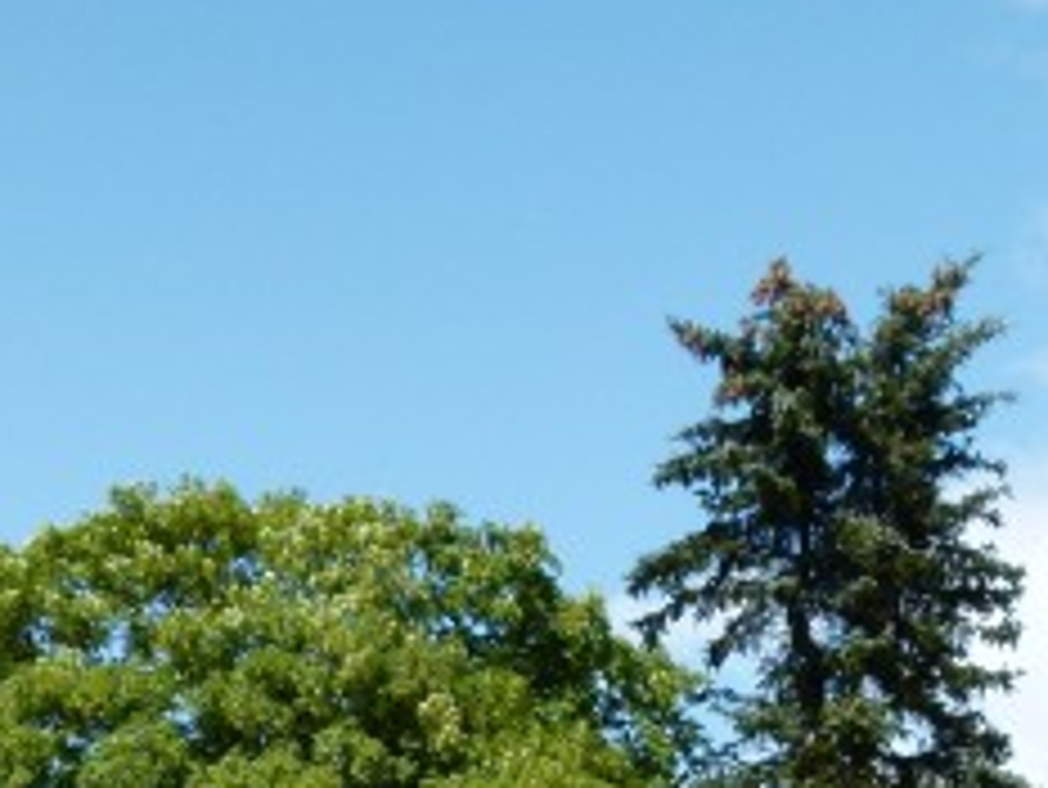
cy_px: 1270
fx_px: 3120
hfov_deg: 19.1
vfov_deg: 13.4
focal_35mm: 103
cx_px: 553
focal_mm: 5.4
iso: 100
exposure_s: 1/800
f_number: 4
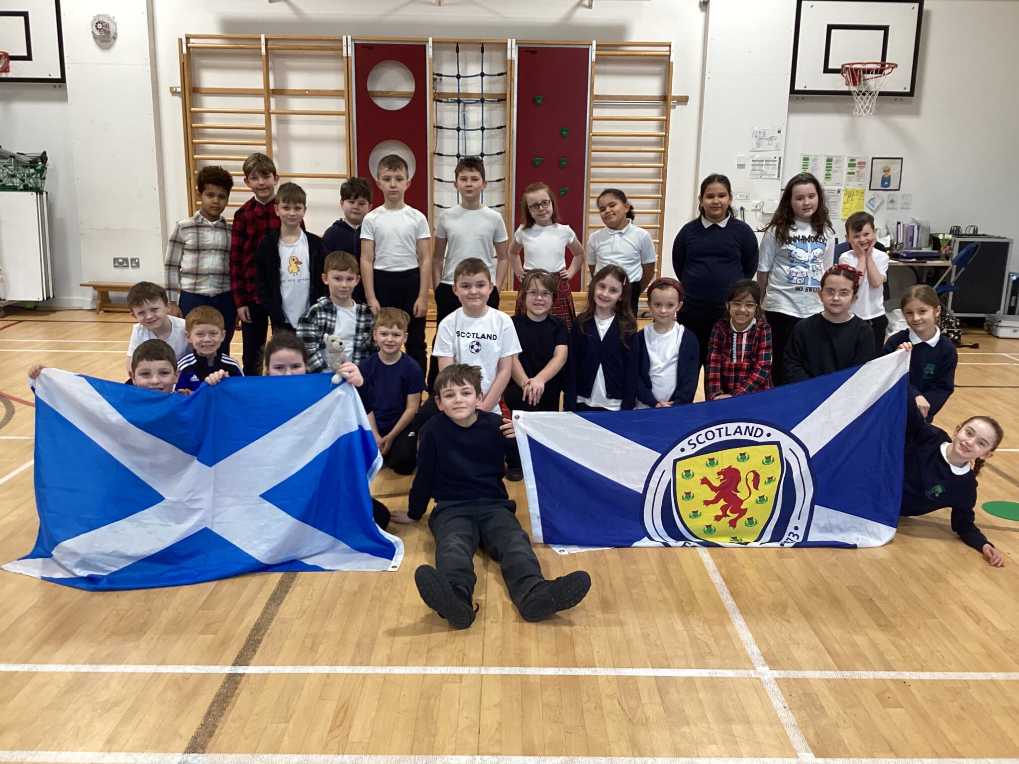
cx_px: 510
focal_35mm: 31
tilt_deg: -12.9
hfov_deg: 58.4
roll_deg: -1.0
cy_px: 382
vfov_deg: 45.4
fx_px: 913
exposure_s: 1/60
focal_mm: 3.3
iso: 125
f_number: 2.4
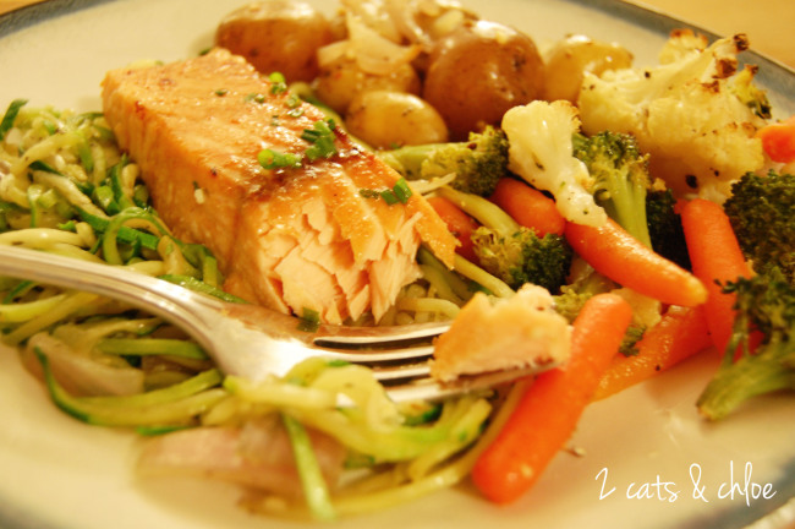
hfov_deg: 46.4
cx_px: 398
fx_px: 927
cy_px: 264
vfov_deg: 31.8
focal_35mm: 42
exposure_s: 1/10
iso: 800
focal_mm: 28
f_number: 4.2
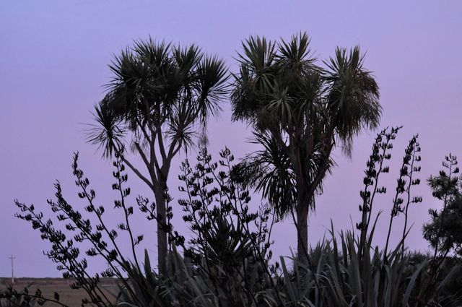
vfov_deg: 13.0
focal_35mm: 105
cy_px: 154
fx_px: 1346
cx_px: 231
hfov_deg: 19.5
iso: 3200
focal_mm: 70
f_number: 4.5
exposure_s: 1/40
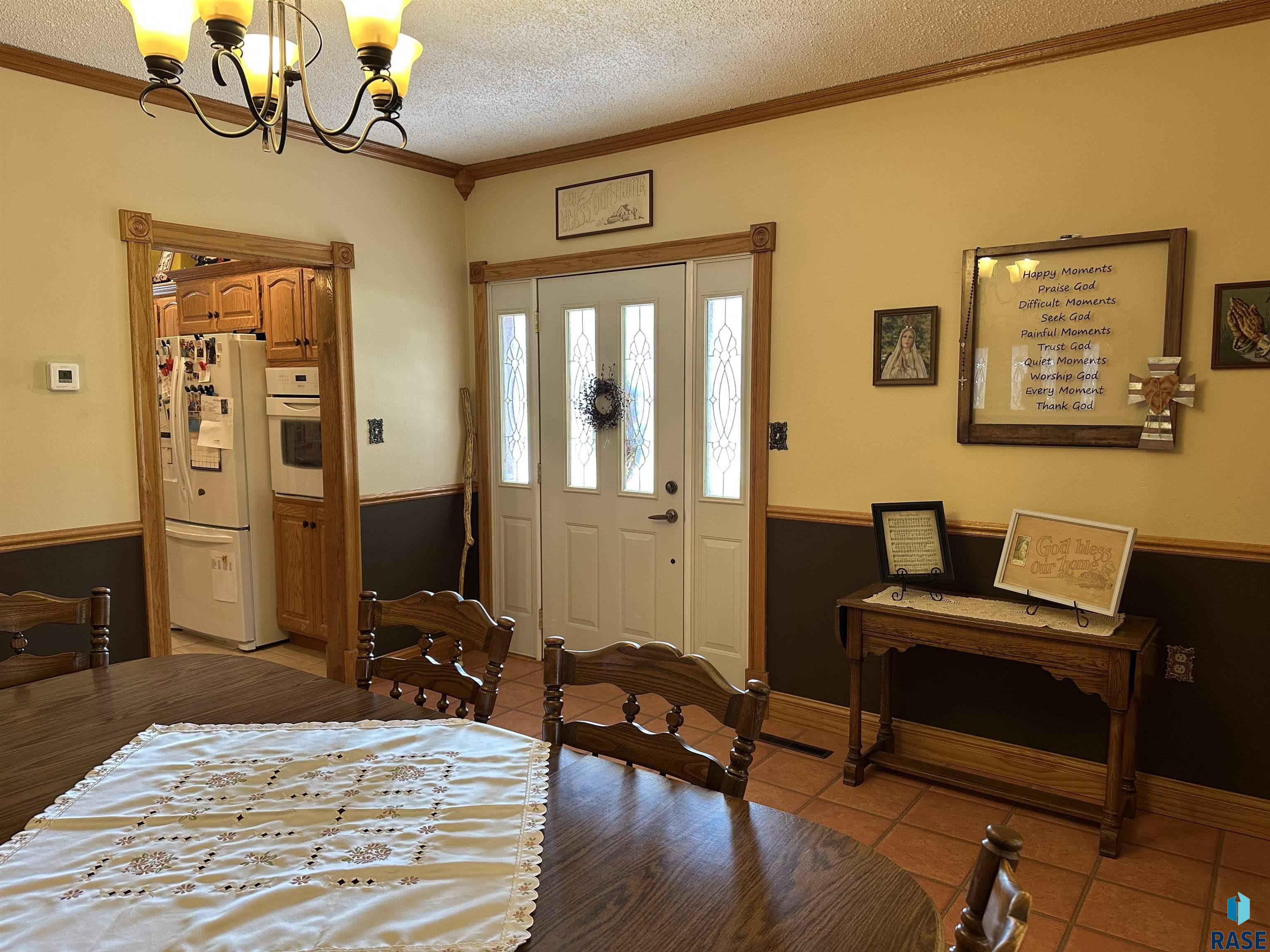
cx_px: 635
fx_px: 881
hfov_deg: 71.6
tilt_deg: -5.7
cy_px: 476
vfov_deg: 56.8
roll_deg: -0.4
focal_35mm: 24
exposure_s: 1/60
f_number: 1.78
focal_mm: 6.86
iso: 160
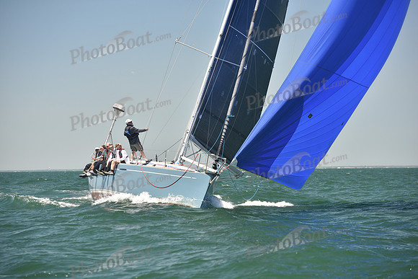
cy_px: 140
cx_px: 209
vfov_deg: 11.2
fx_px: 1417
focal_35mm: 122
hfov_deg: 16.8
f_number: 4
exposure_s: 1/800
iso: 250
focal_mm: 122
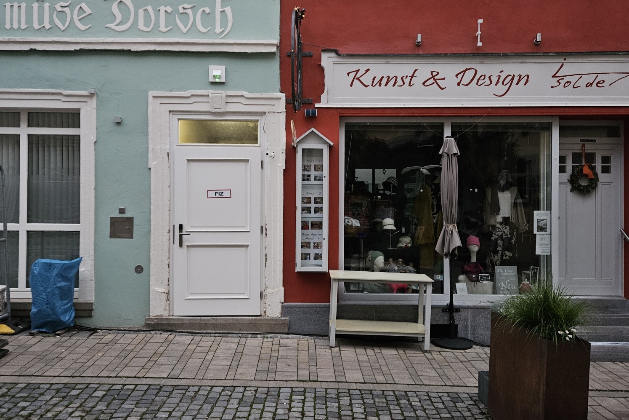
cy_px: 209
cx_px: 314
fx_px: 559
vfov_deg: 41.1
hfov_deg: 58.7
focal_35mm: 32
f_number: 1.8
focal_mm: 5.4
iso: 640
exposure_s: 1/25
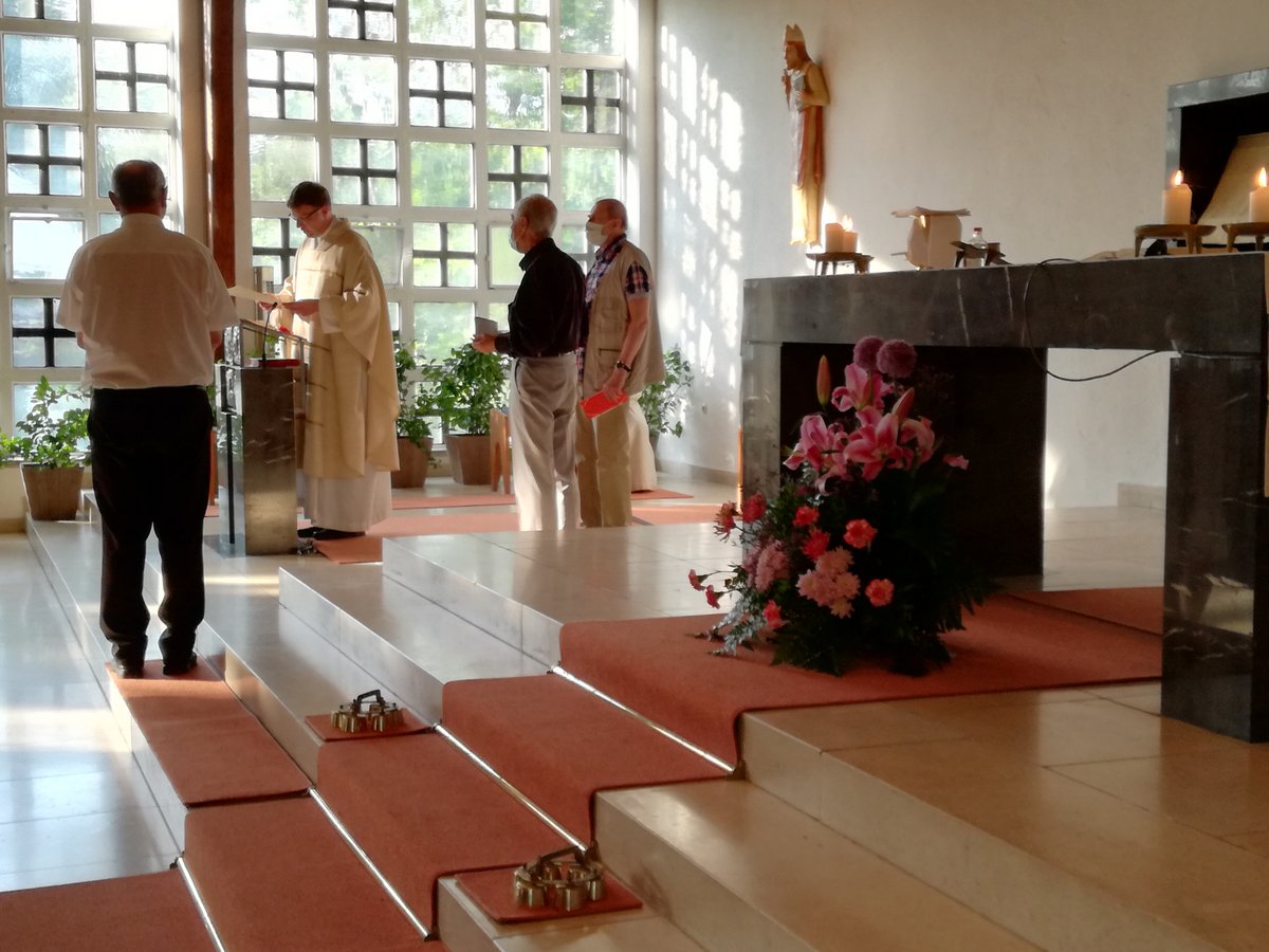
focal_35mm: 46
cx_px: 634
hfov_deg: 41.2
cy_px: 476
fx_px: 1686
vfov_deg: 31.5
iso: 80
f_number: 2
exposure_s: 1/100
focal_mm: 3.79
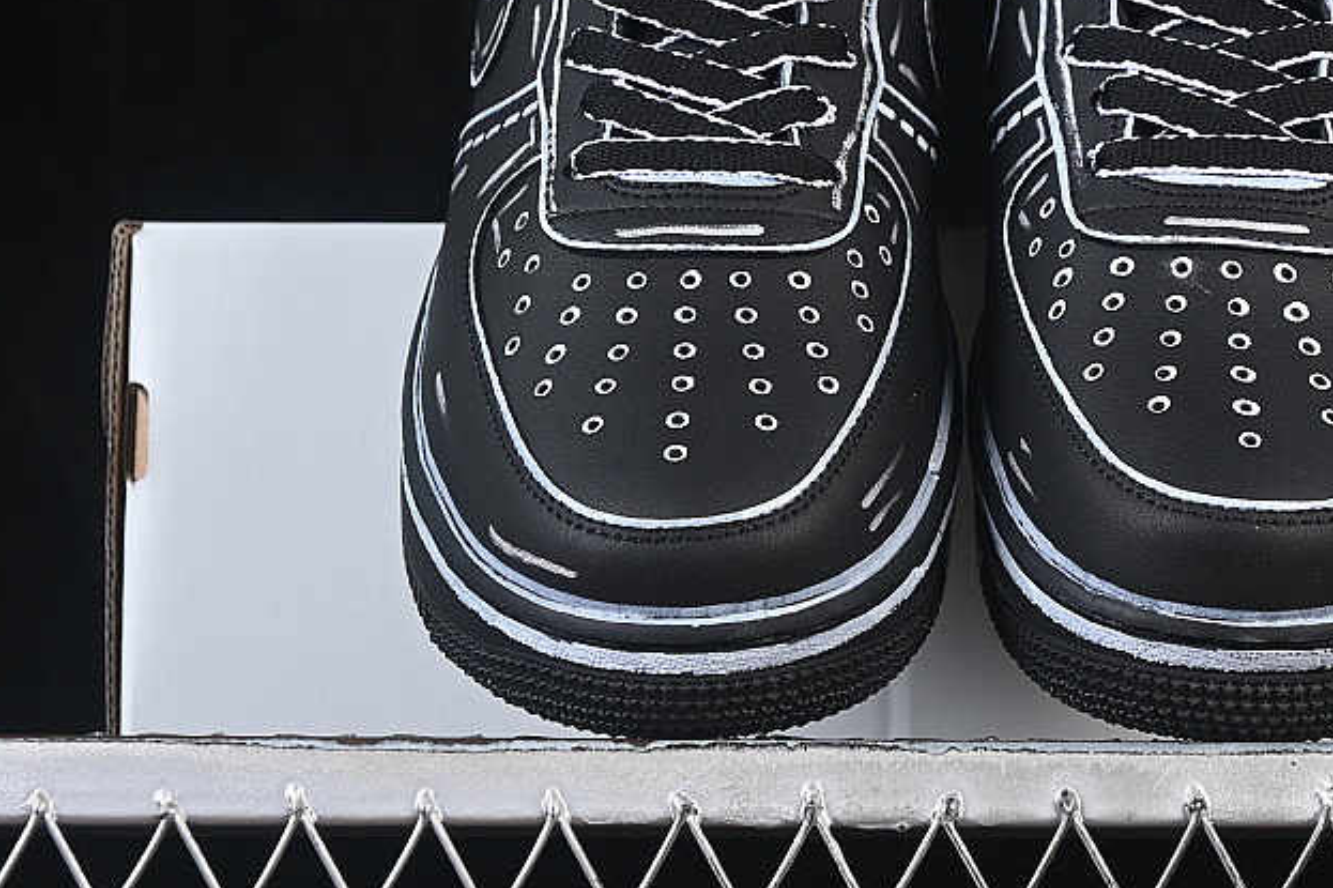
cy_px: 259
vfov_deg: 10.5
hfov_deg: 15.7
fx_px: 4812
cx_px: 956
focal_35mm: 130
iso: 160
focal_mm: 50
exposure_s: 1/60
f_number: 6.3
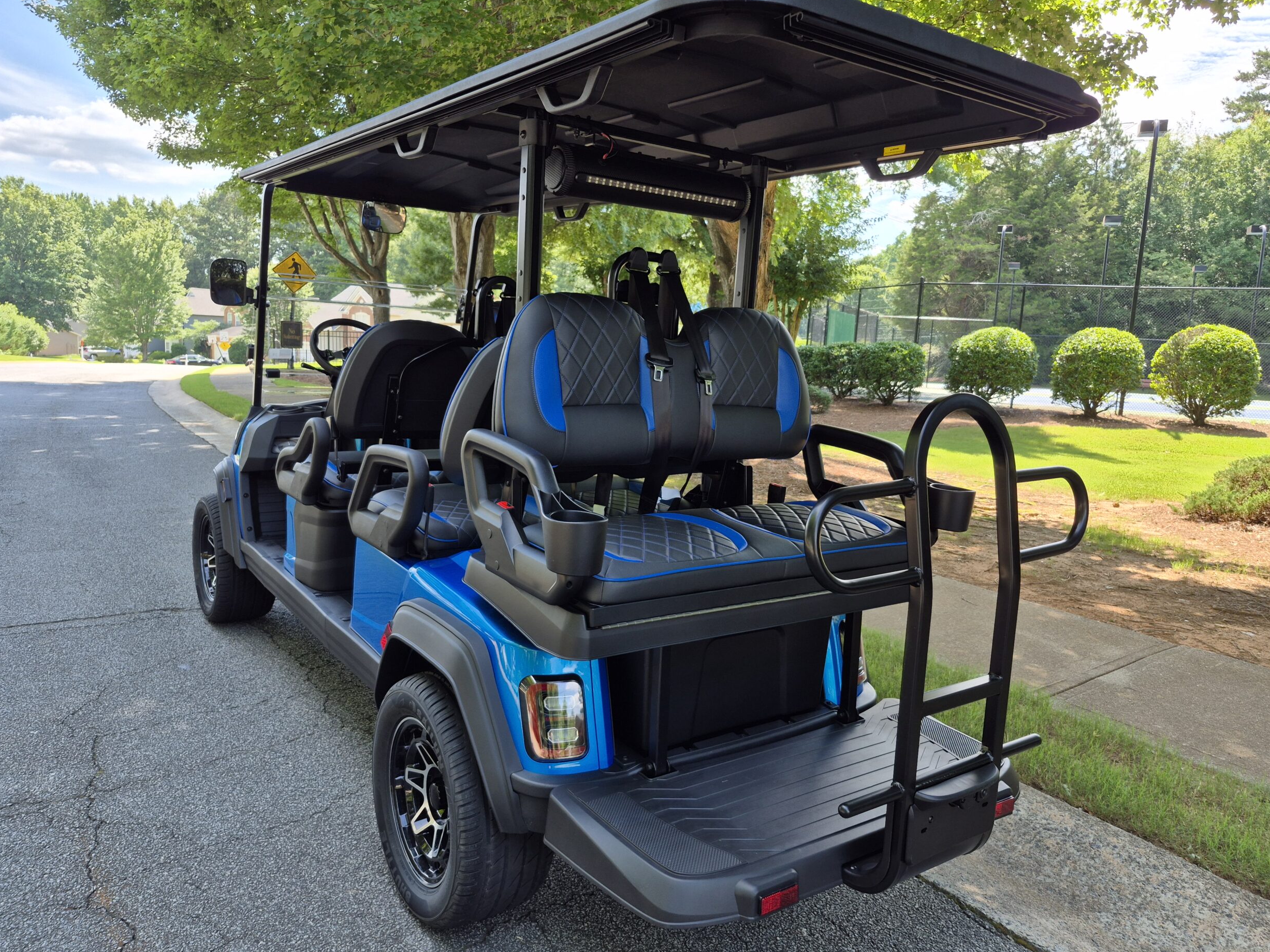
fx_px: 881
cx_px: 644
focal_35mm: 24
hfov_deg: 71.6
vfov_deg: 56.8
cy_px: 481
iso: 25
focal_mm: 5.4
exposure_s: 1/348
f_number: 1.8
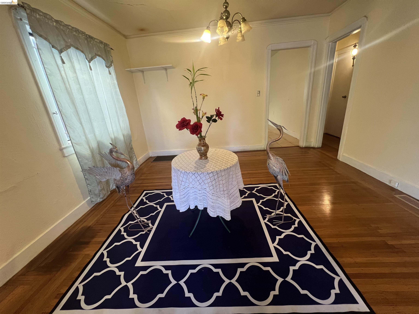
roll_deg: +5.1
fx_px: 157
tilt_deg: -19.4
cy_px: 157
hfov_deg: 106.2
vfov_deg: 89.9
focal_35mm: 13
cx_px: 210
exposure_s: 1/60
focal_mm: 1.57
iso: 320
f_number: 1.8
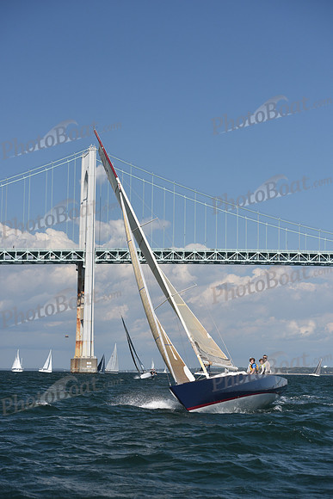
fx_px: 1082
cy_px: 250
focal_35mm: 78
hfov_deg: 17.5
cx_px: 166
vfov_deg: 26.0
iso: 250
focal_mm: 78
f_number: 5.6
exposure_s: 1/1000
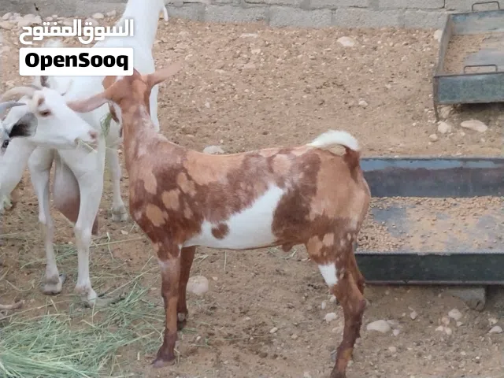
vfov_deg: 19.6
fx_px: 1092
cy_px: 189
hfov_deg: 26.0
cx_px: 252
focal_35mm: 75
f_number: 1.8
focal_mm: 4.22
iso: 320
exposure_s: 1/20
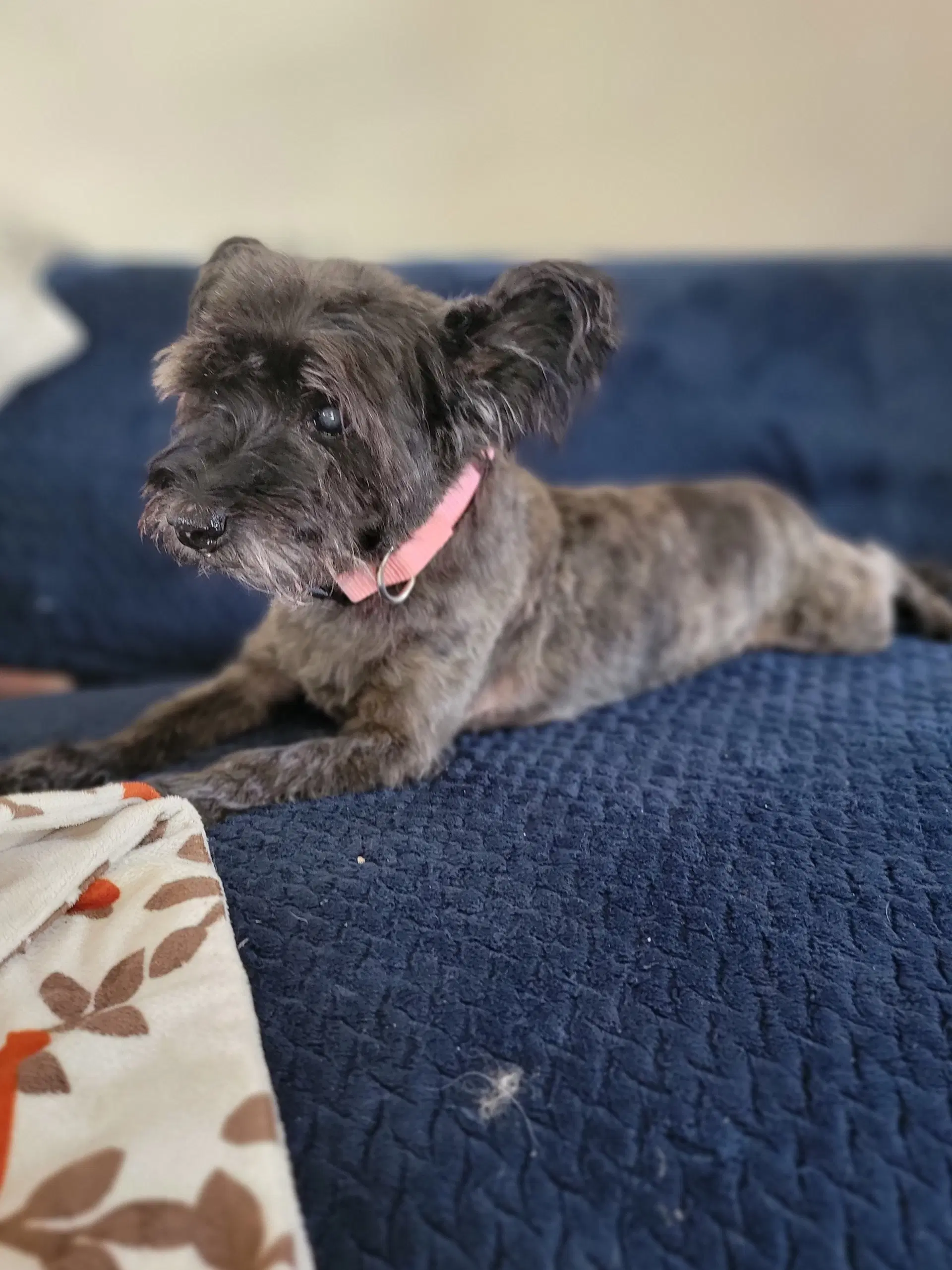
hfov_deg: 56.8
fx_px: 880
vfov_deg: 71.6
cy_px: 635
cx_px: 476
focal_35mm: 24
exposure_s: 1/30
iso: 320
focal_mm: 6.7
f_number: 1.8
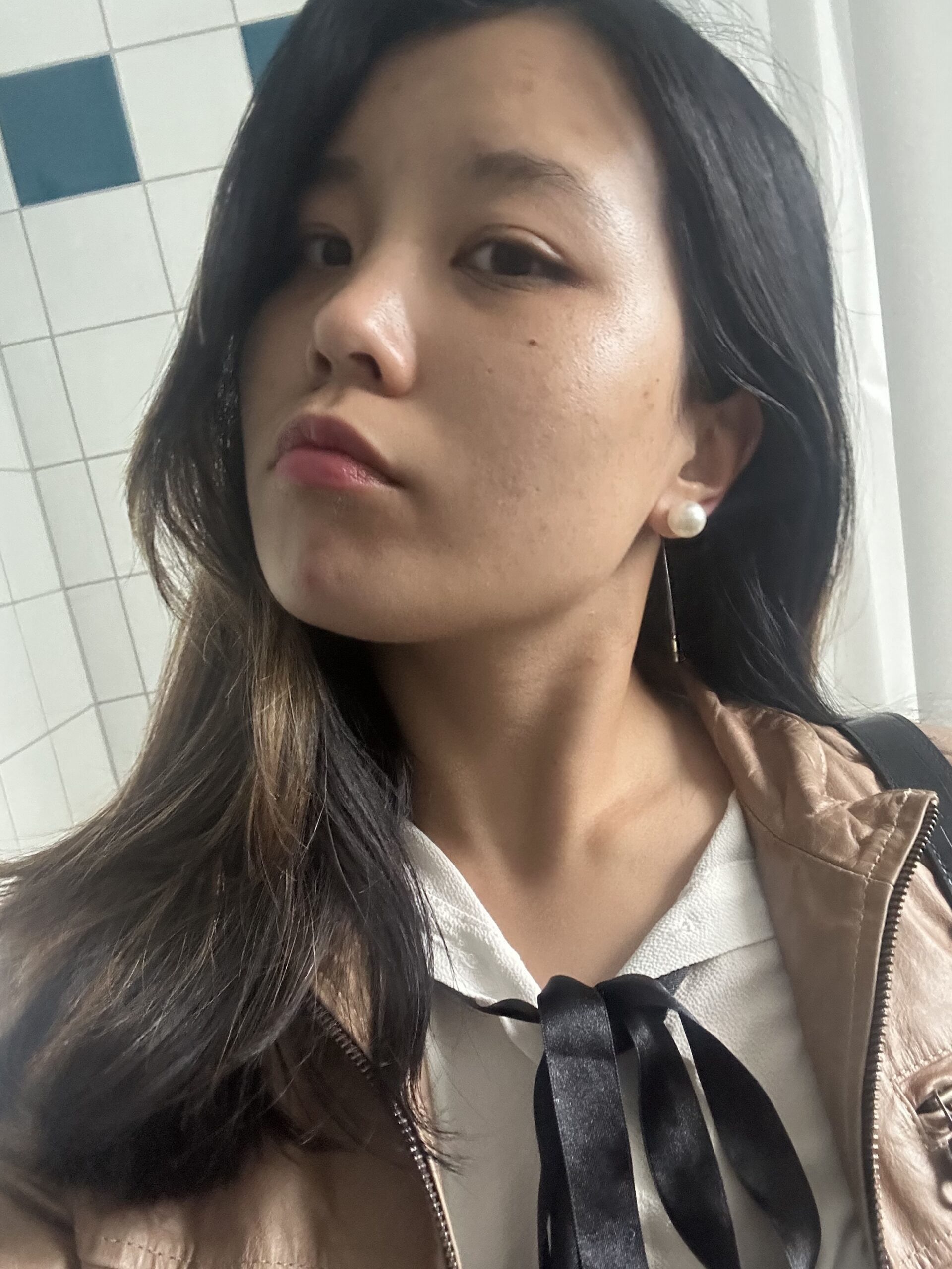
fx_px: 1100
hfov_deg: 46.8
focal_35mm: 30
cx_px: 476
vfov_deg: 60.0
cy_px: 634
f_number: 1.9
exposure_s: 1/60
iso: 320
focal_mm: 2.69
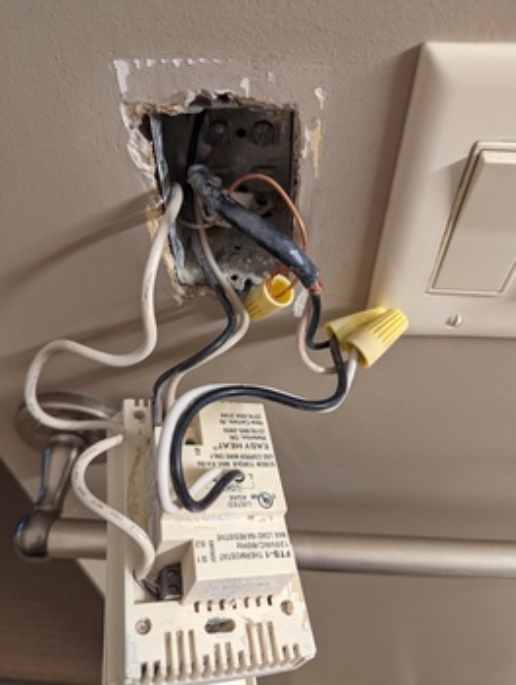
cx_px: 258
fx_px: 475
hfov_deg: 57.0
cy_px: 342
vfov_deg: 71.5
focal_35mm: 24
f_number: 1.85
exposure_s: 1/60
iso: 405
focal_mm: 6.81
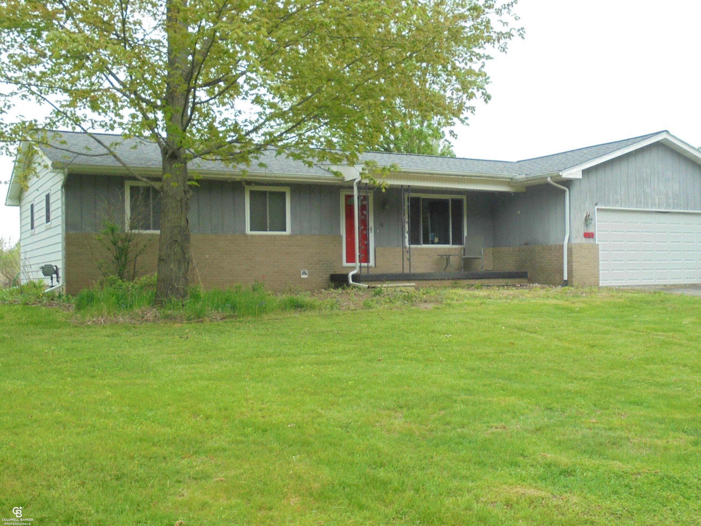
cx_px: 350
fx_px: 770
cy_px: 263
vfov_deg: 37.7
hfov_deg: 49.0
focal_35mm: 38
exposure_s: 1/250
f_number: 4.2
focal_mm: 6.9
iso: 200
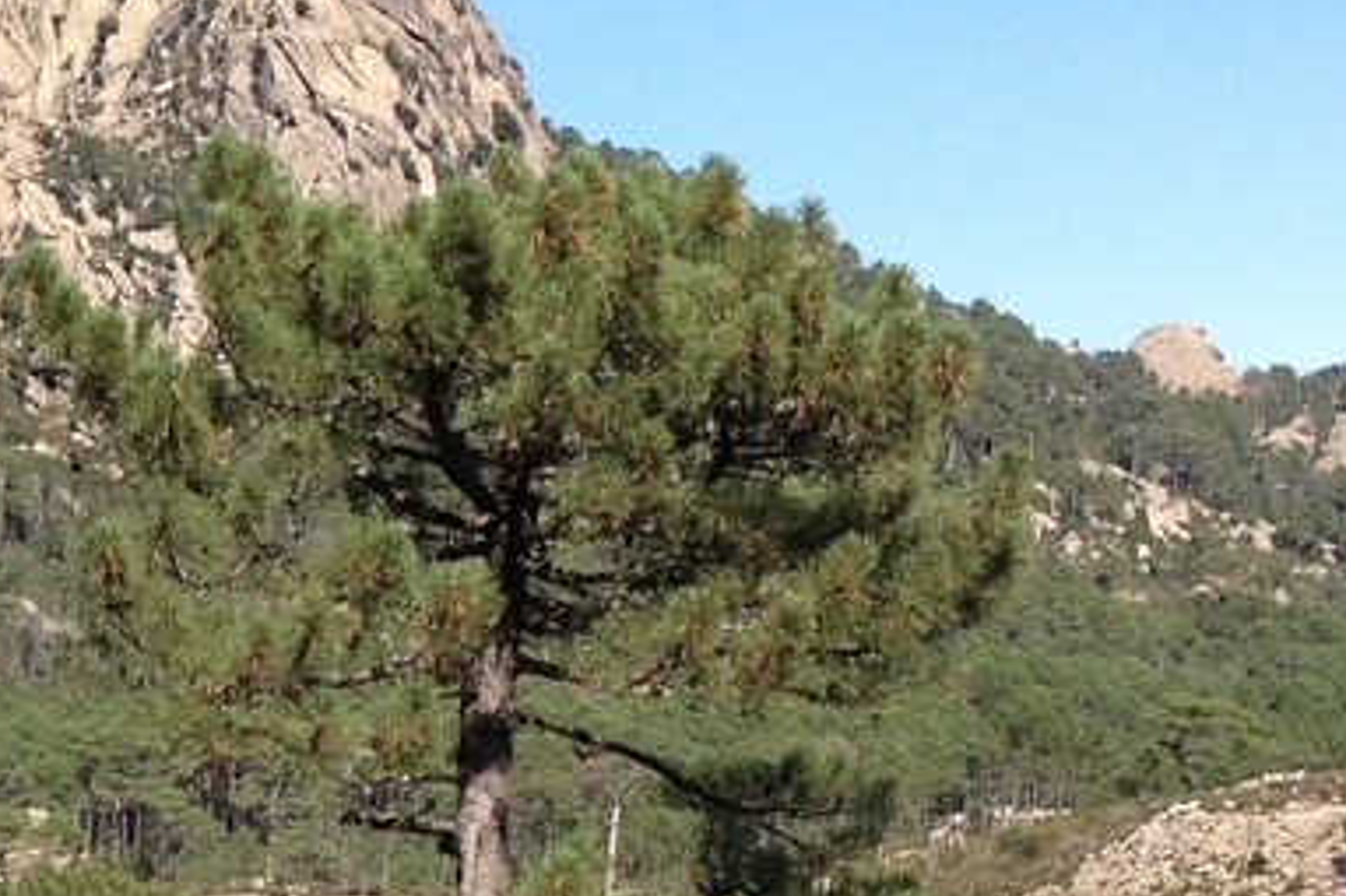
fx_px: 5680
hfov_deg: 13.2
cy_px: 938
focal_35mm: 152
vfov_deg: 9.0
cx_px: -242
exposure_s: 1/1200
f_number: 2.4
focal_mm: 4.28
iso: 64
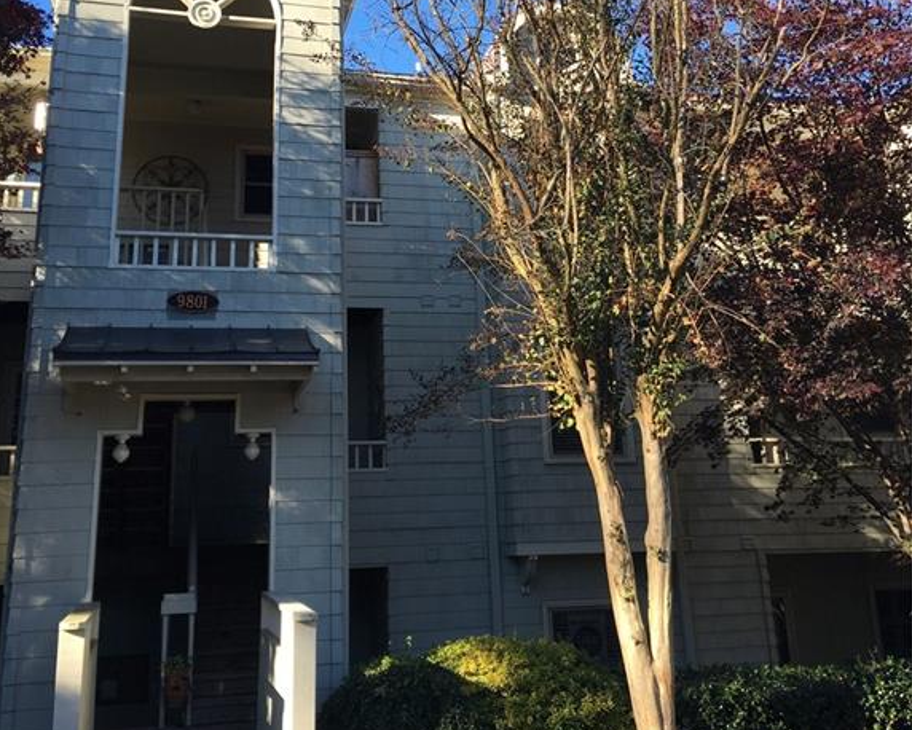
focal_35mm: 38
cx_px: 454
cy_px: 241
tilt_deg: +17.9
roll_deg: +1.7
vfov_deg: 38.7
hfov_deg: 47.9
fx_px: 1026
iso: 25
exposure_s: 1/377
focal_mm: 4.15
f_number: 2.2
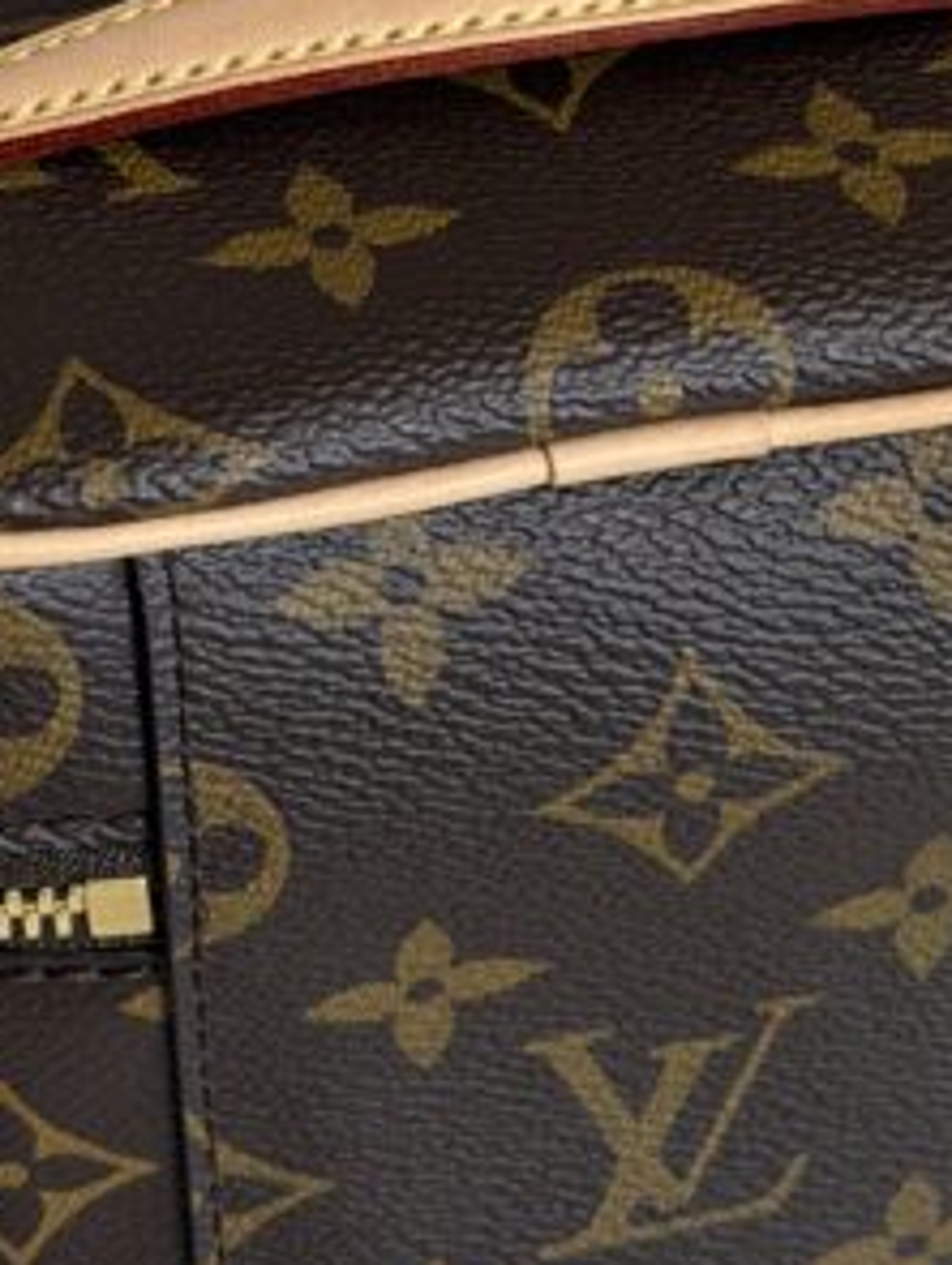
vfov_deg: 15.1
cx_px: 502
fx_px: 4757
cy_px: 502
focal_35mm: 130
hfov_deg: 11.4
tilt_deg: -44.0
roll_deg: +0.8
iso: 80
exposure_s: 1/120
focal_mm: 6.76
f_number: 1.78
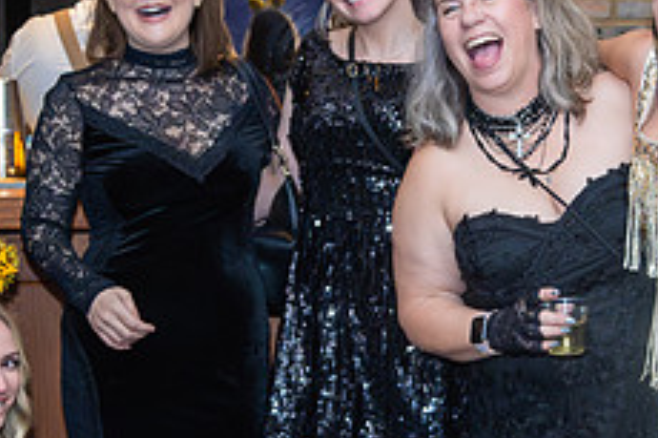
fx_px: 2027
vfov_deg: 12.3
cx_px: 452
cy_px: 296
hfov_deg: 18.4
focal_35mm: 111
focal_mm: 44
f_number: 4.5
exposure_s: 1/160
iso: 2500
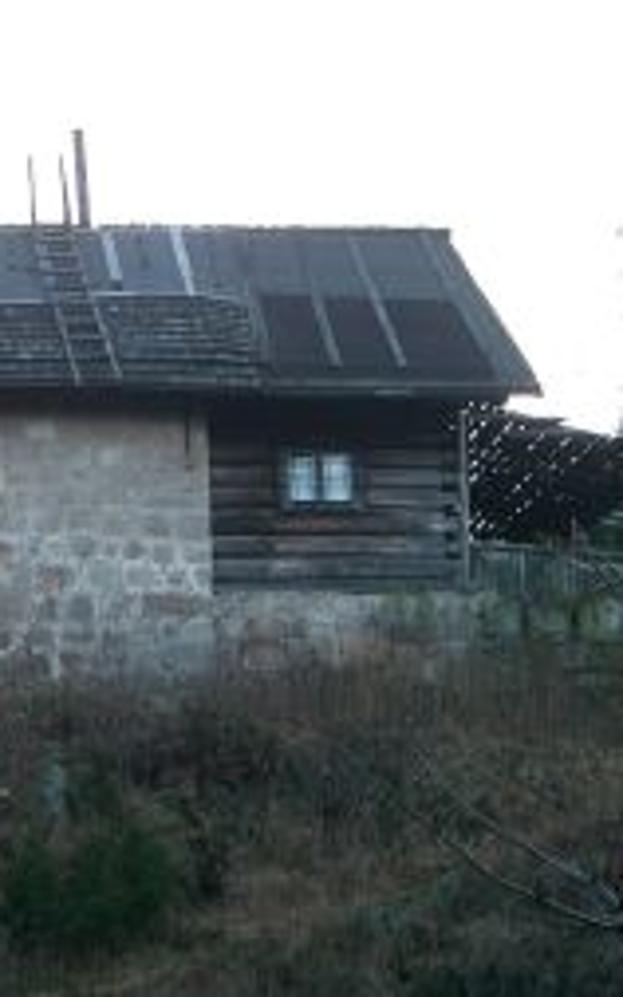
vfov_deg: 24.9
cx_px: 63
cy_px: 498
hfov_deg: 15.5
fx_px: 2256
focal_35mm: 83
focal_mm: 9.2
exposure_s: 1/320
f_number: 3
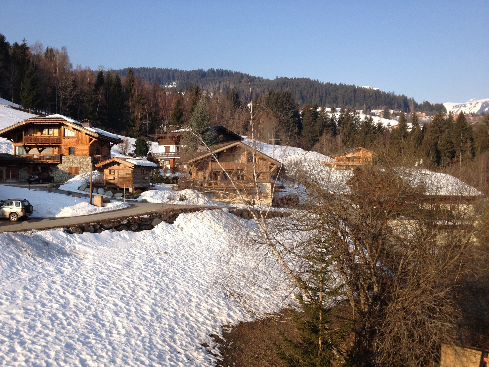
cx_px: 244
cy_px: 184
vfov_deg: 40.7
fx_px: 494
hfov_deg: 52.6
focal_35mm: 35
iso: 64
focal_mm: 4.28
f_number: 2.4
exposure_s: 1/986
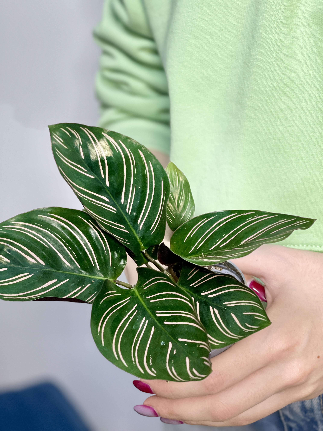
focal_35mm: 64
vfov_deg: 30.3
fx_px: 796
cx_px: 162
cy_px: 216
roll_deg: +6.5
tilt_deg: -23.1
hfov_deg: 22.9
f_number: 2.2
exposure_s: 1/100
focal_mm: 7.5
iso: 160
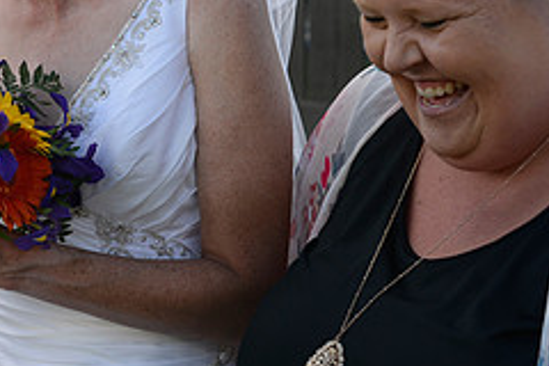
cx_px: 96
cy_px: 129
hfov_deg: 16.8
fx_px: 1845
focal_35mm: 121
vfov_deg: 11.3
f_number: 5
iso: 400
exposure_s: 1/400
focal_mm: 50
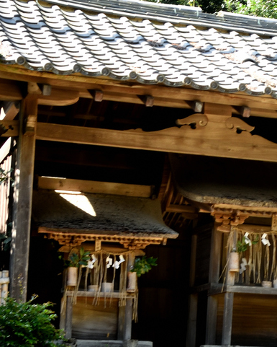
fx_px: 1240
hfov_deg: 12.5
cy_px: 111
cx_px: 303
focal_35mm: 121
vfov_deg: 15.9
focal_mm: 31
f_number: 11
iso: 400
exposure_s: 1/10
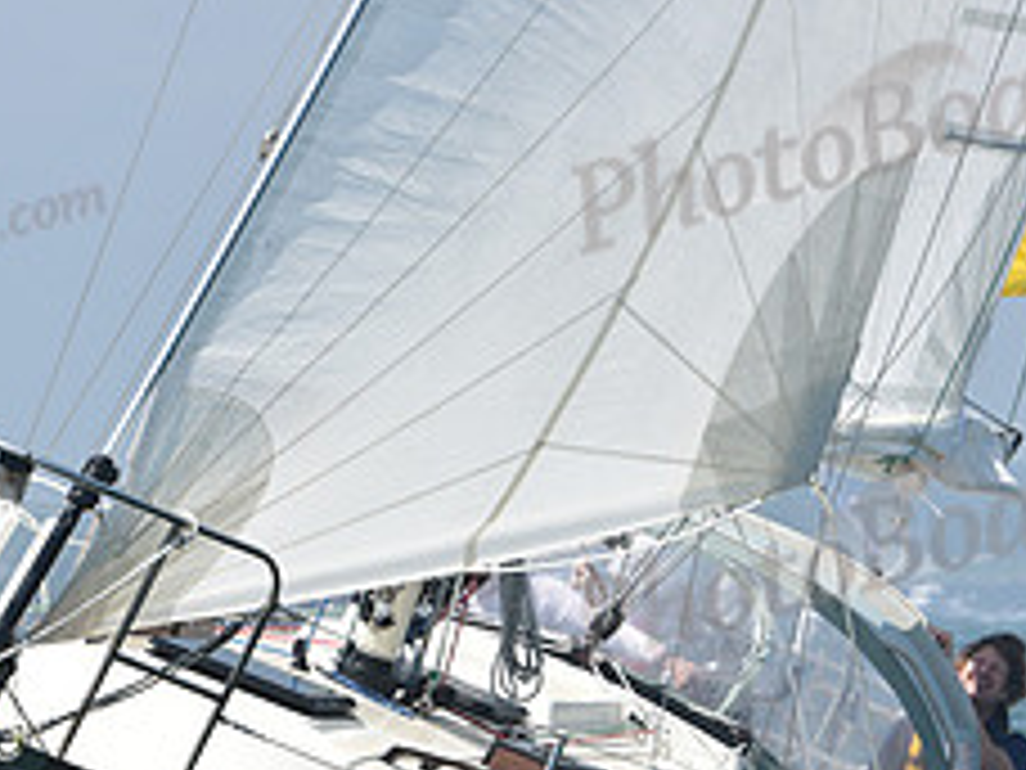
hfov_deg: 4.5
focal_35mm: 441
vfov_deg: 3.4
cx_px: 342
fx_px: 13071
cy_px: 849
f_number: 9
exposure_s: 1/1000
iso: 320
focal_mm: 180
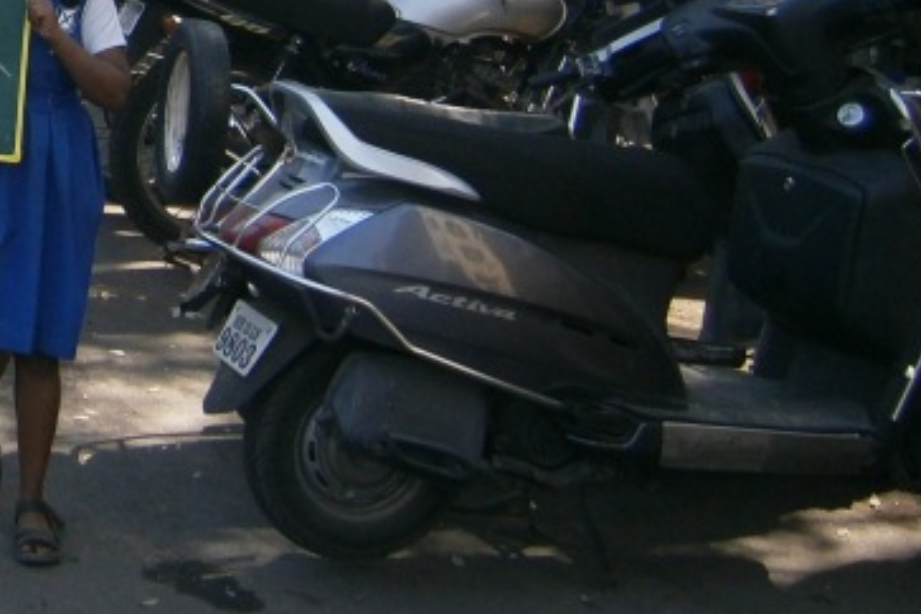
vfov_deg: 14.4
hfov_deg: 20.0
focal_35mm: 91
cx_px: -365
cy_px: -185
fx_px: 2328
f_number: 2.9
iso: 80
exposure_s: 1/250
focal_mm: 5.5
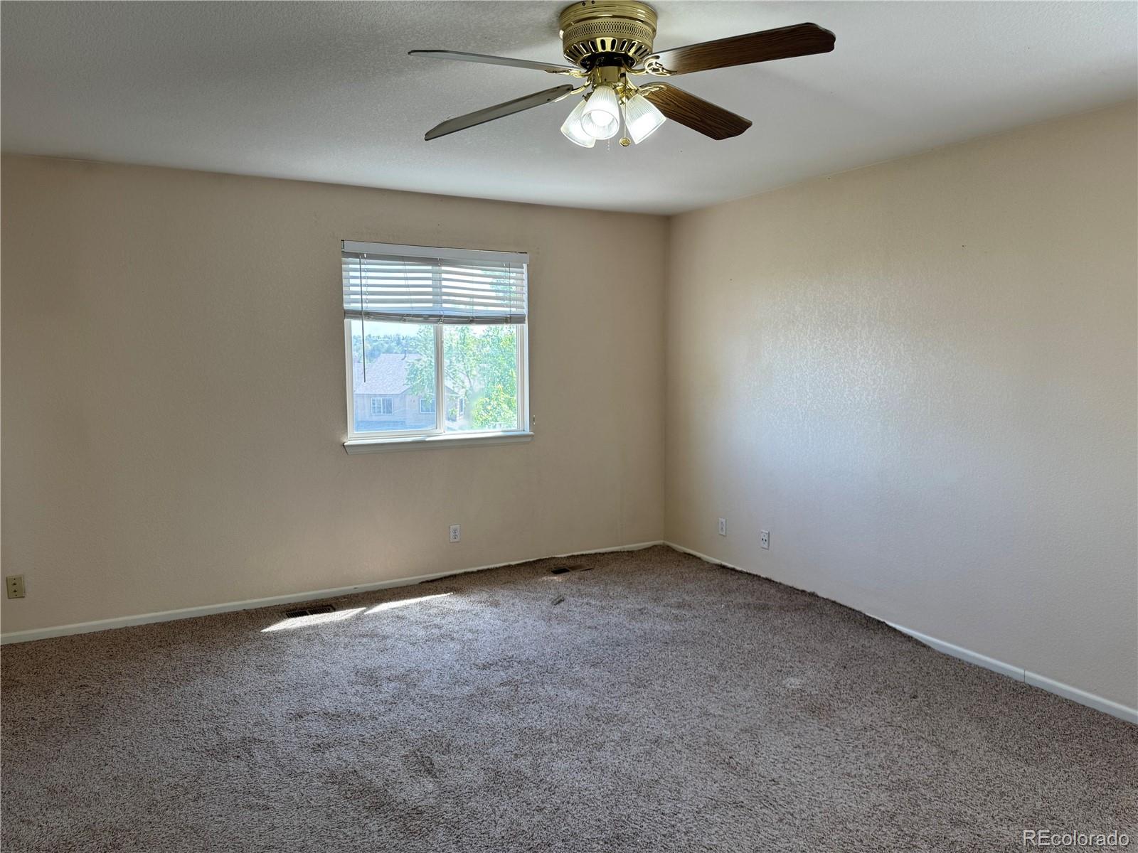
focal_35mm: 24
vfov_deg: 56.8
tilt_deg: -6.1
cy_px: 426
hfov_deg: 71.6
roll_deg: +0.5
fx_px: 789
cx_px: 569
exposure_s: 1/161
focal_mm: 6.76
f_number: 1.78
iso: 80
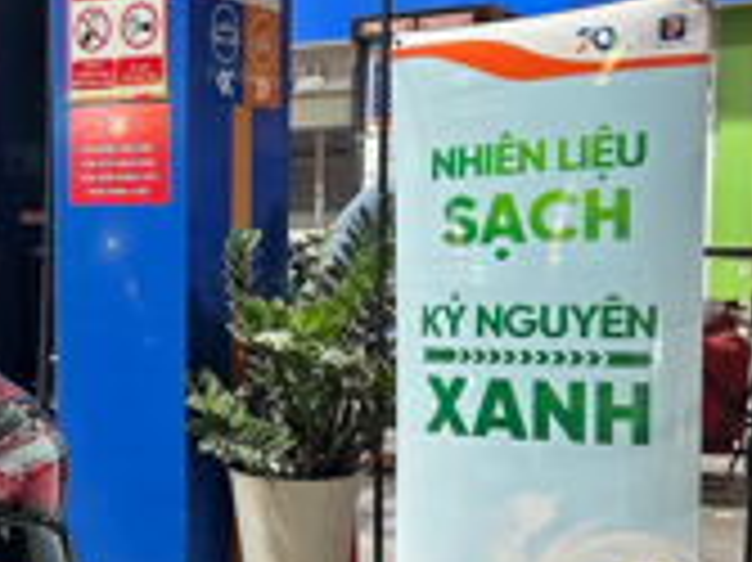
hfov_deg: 33.2
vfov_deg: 26.0
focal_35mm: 56
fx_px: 1216
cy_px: 333
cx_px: 126
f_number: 1.5
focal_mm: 5.7
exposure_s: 1/50
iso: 200
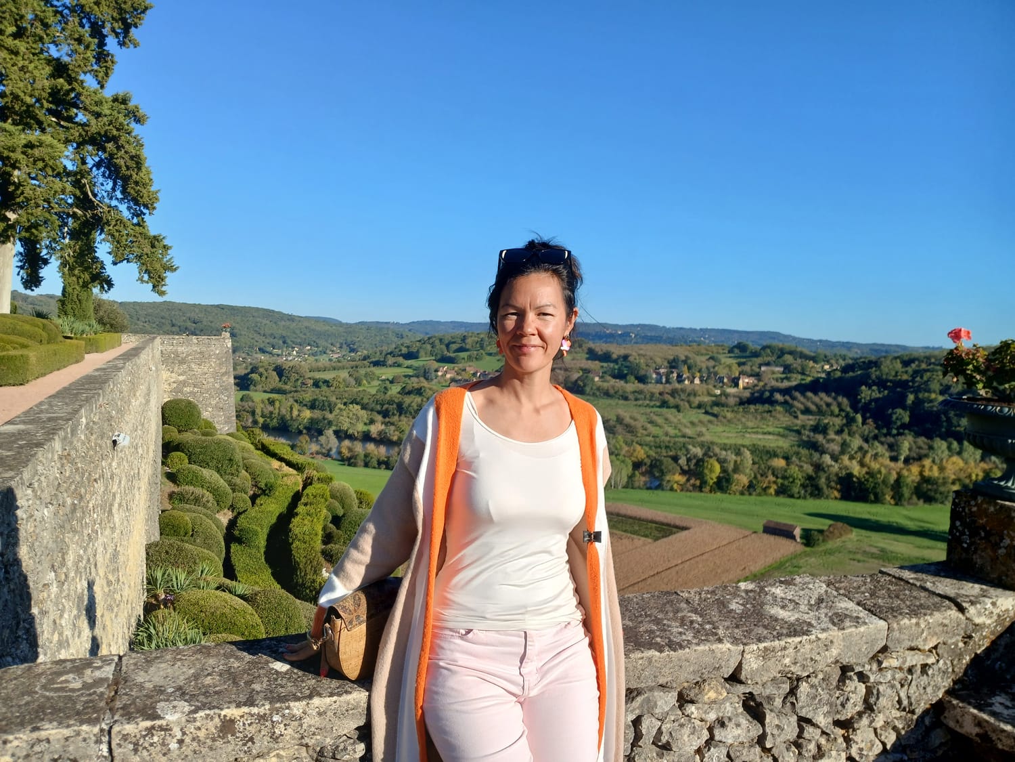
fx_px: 762
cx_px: 508
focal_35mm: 26
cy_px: 381
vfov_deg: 53.1
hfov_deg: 67.3
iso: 20
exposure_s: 1/519
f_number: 1.8
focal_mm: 3.98
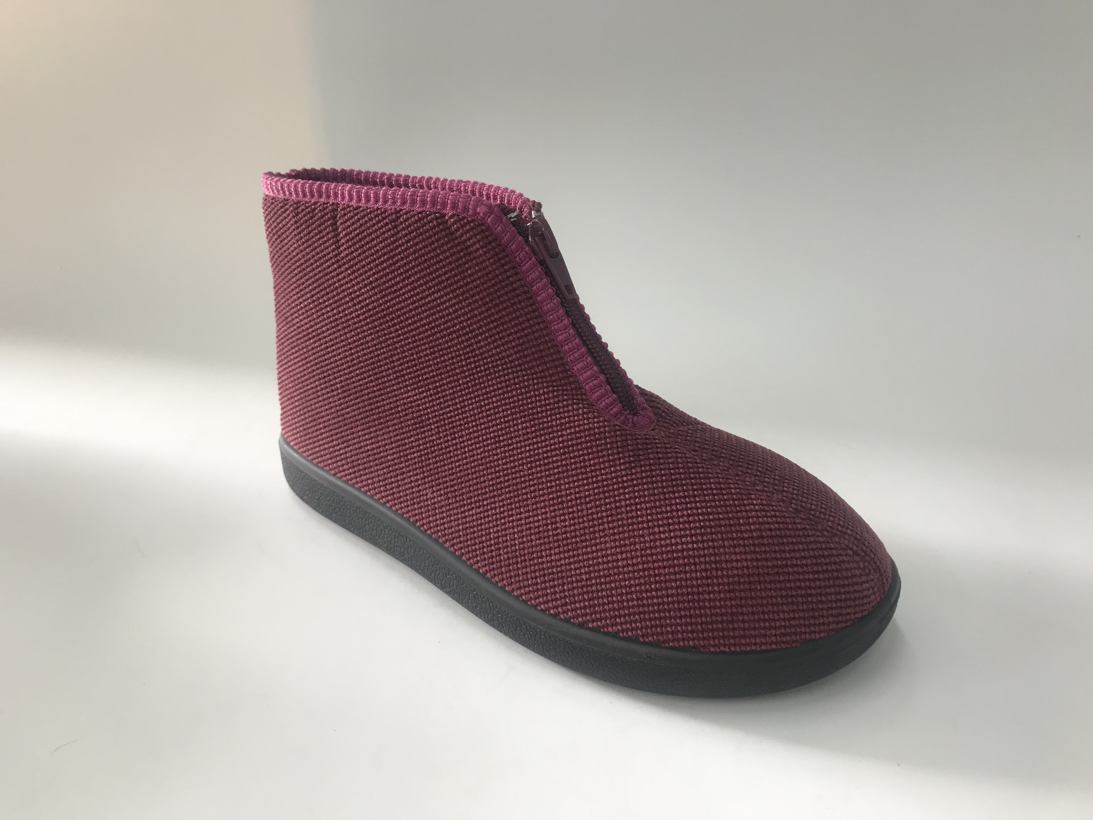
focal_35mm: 28
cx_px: 546
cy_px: 410
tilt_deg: -25.1
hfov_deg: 63.4
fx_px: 884
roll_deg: +1.3
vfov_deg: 49.7
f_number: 1.8
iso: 40
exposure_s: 1/100
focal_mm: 3.99
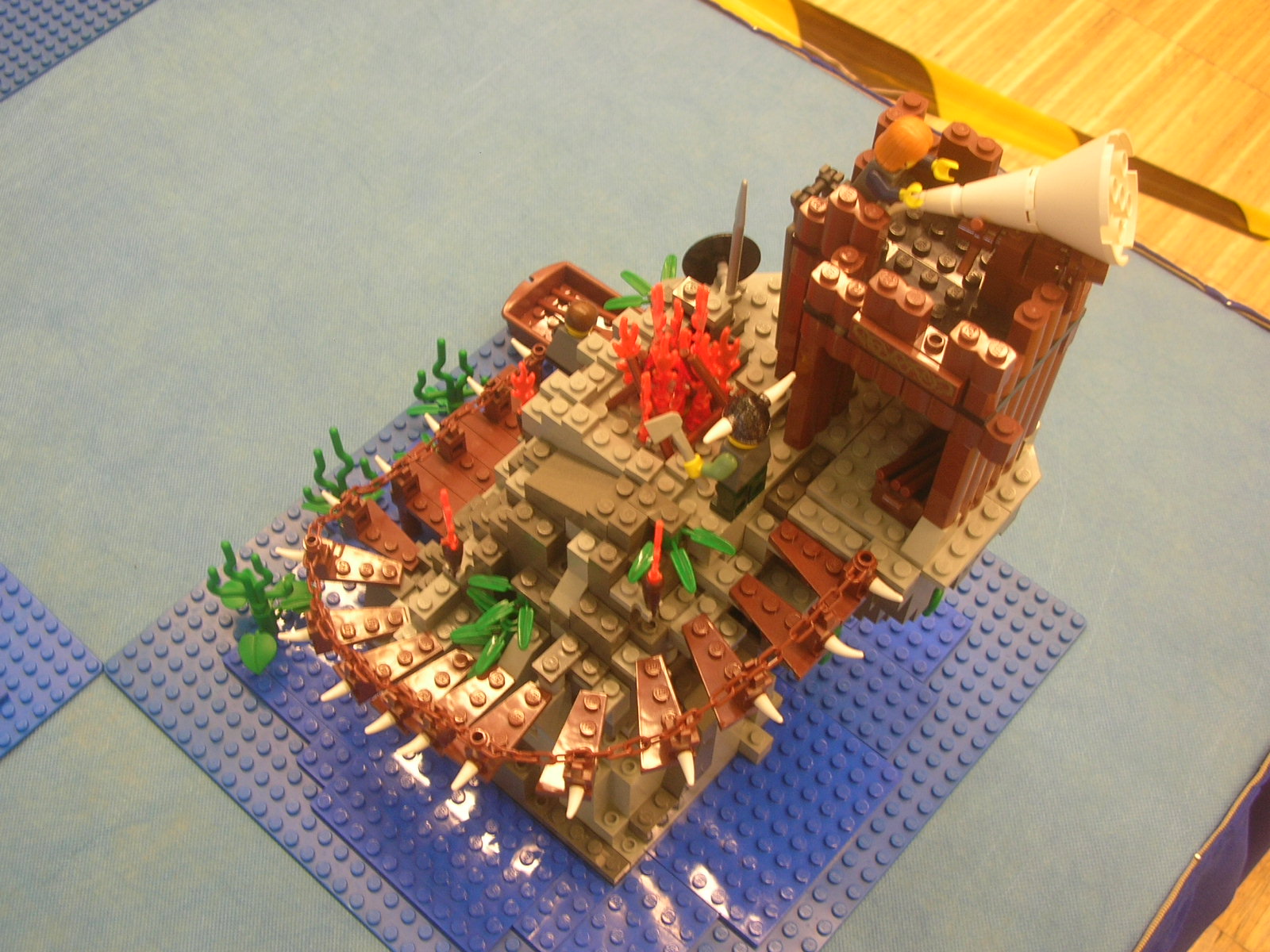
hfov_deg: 44.8
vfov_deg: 34.3
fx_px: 1541
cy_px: 476
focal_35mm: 42
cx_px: 635
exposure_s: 1/8.5
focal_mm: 7.1
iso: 50
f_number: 3
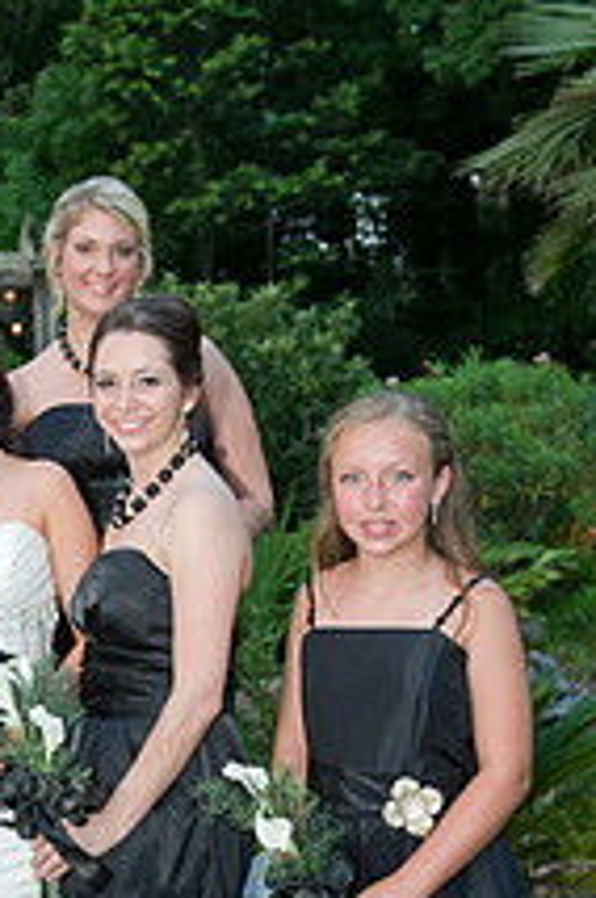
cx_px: 31
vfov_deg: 25.0
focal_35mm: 80
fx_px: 1993
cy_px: 709
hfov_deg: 16.7
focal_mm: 38
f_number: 4
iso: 1250
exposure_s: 1/125
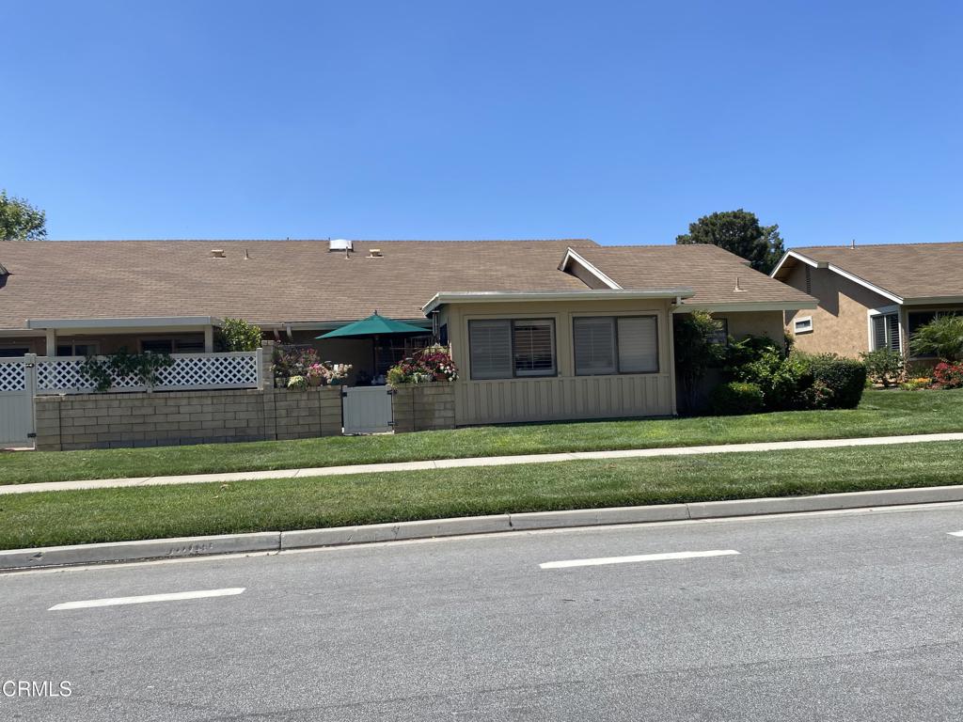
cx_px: 482
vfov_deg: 53.1
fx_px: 723
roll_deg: +3.1
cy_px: 361
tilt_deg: +0.5
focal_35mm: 26
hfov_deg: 67.3
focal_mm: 4.25
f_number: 1.8
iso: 32
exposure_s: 1/2028
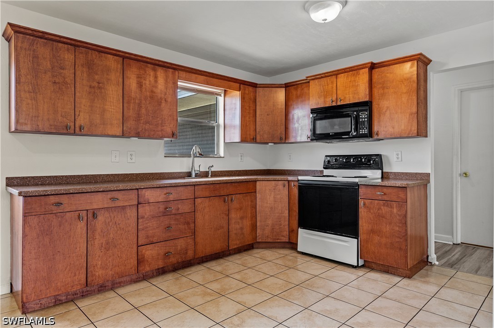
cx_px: 247
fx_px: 315
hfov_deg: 76.1
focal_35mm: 23
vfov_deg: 55.0
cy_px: 164
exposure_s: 1/6
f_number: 8
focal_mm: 23
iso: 320
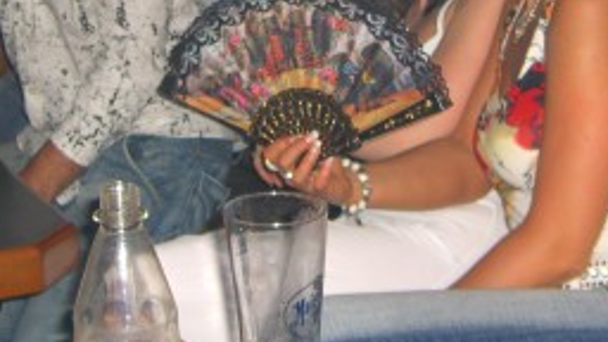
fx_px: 1564
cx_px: 382
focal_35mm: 97
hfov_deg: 22.0
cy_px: 0
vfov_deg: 12.3
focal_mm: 7.9
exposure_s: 1/60
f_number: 2.8
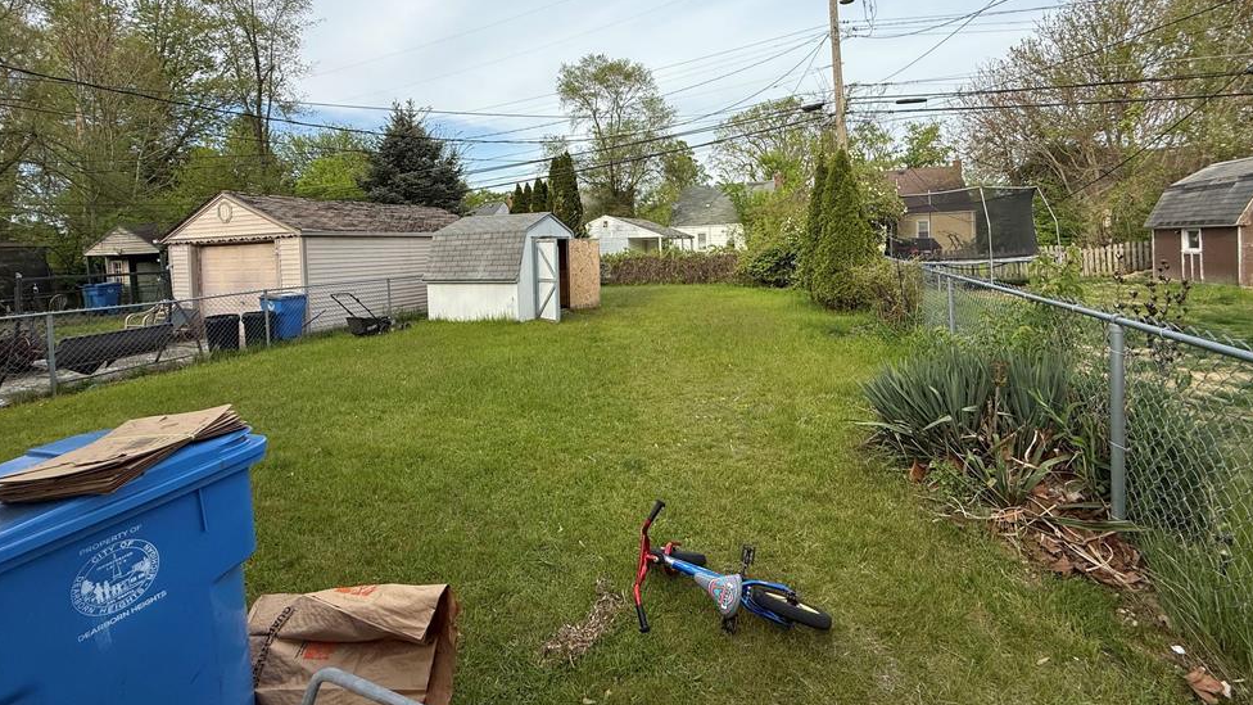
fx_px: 532
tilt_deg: -1.6
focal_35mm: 16
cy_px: 263
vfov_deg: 66.1
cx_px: 630
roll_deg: +1.5
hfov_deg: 99.4
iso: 50
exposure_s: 1/751
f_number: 2.2
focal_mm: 2.22
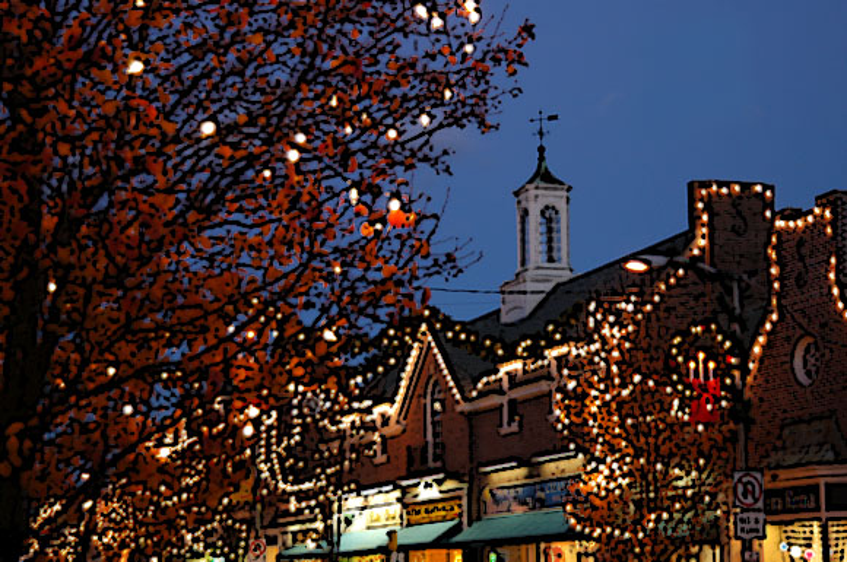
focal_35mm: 68
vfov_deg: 20.1
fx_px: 1586
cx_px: 424
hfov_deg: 29.9
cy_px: 281
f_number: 4.8
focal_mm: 45
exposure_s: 1/8
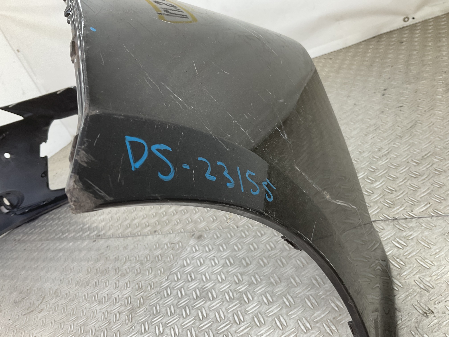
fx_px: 376
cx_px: 224
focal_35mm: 29
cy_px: 168
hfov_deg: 61.7
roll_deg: +26.9
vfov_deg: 48.2
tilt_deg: -26.6
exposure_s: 1/100
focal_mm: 3
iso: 25
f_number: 1.8
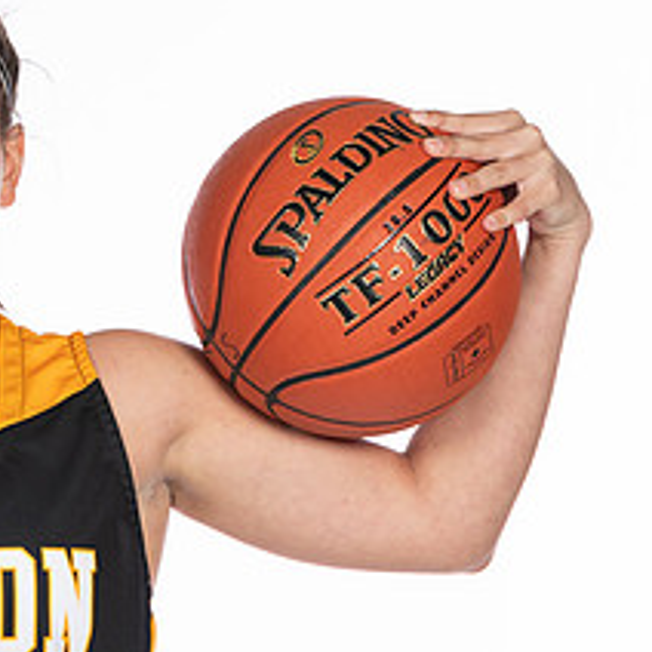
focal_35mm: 470
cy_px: 235
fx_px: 10016
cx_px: -145
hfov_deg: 3.7
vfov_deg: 3.7
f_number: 5.6
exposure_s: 1/100
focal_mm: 135
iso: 100
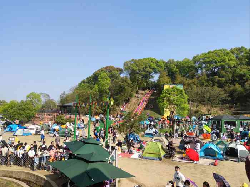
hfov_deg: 71.6
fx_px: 173
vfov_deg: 56.8
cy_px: 94
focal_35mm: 24
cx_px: 125
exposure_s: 1/1429
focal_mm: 6.72
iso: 50
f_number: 1.69
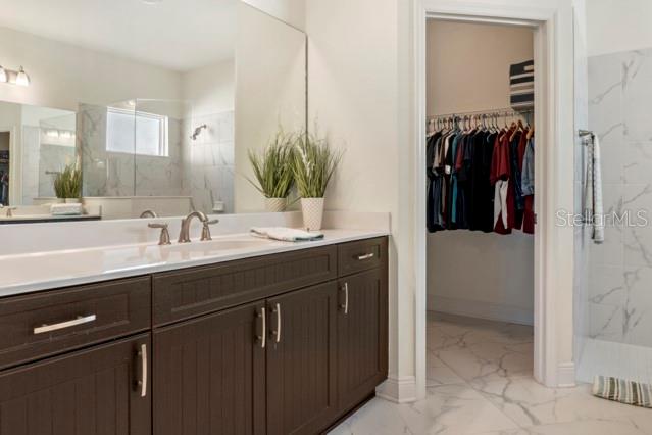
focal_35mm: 24
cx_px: 326
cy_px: 218
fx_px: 435
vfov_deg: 53.1
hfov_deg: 73.7
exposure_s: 1/6
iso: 400
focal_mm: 16
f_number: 8
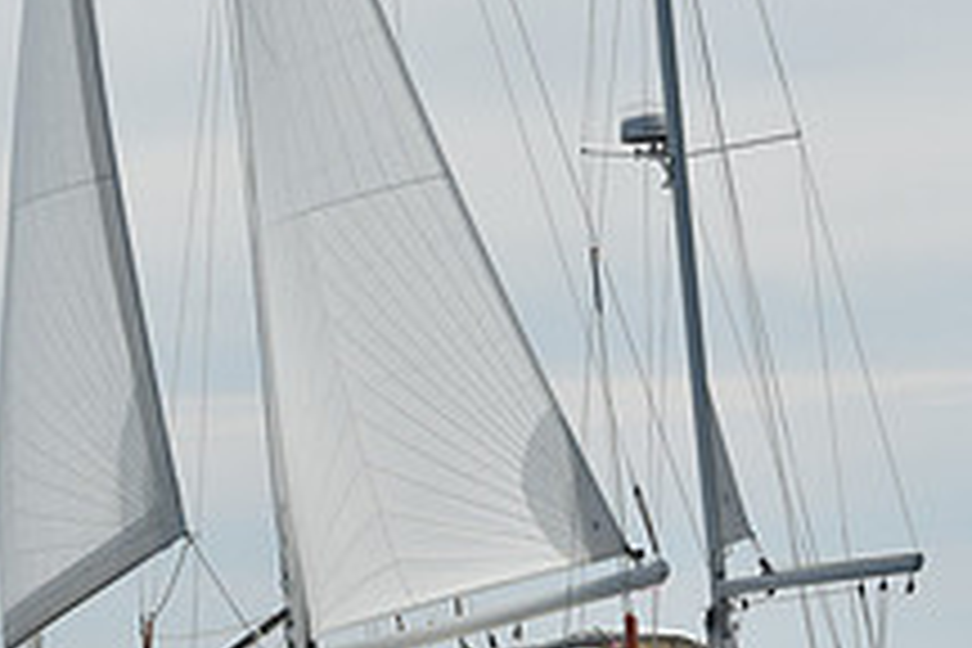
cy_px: -18
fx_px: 7100
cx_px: 335
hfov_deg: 7.8
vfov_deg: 5.2
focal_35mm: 263
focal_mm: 98
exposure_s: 1/1250
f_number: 11
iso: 320
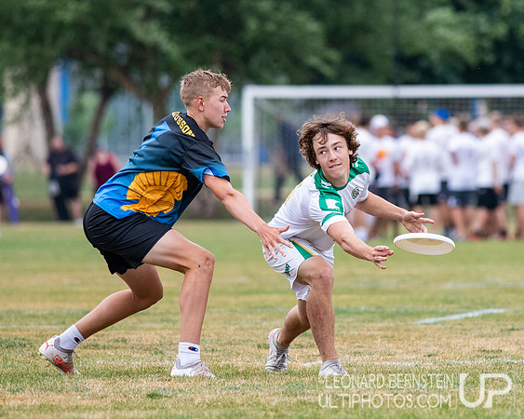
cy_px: 146
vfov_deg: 2.3
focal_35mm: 661
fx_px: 10240
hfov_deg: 2.9
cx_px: 405
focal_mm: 300
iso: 1600
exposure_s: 1/2000
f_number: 5
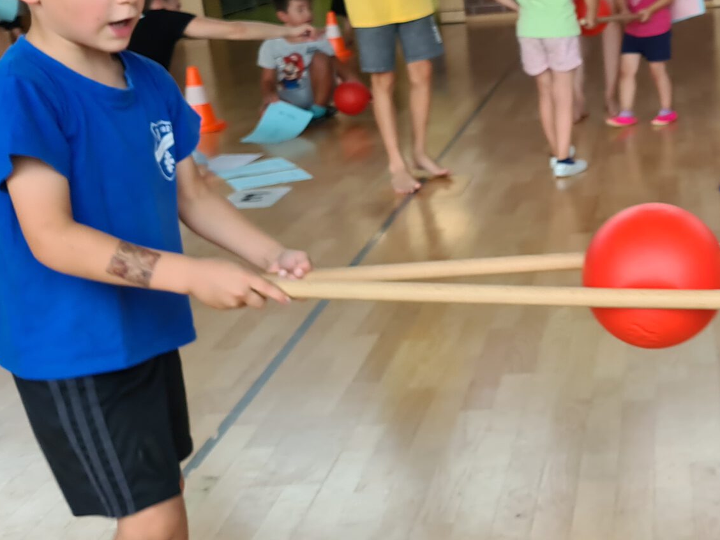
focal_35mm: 59
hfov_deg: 31.4
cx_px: 627
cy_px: 254
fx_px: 1227
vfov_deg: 24.8
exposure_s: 1/50
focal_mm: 5.4
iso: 100
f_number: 1.8
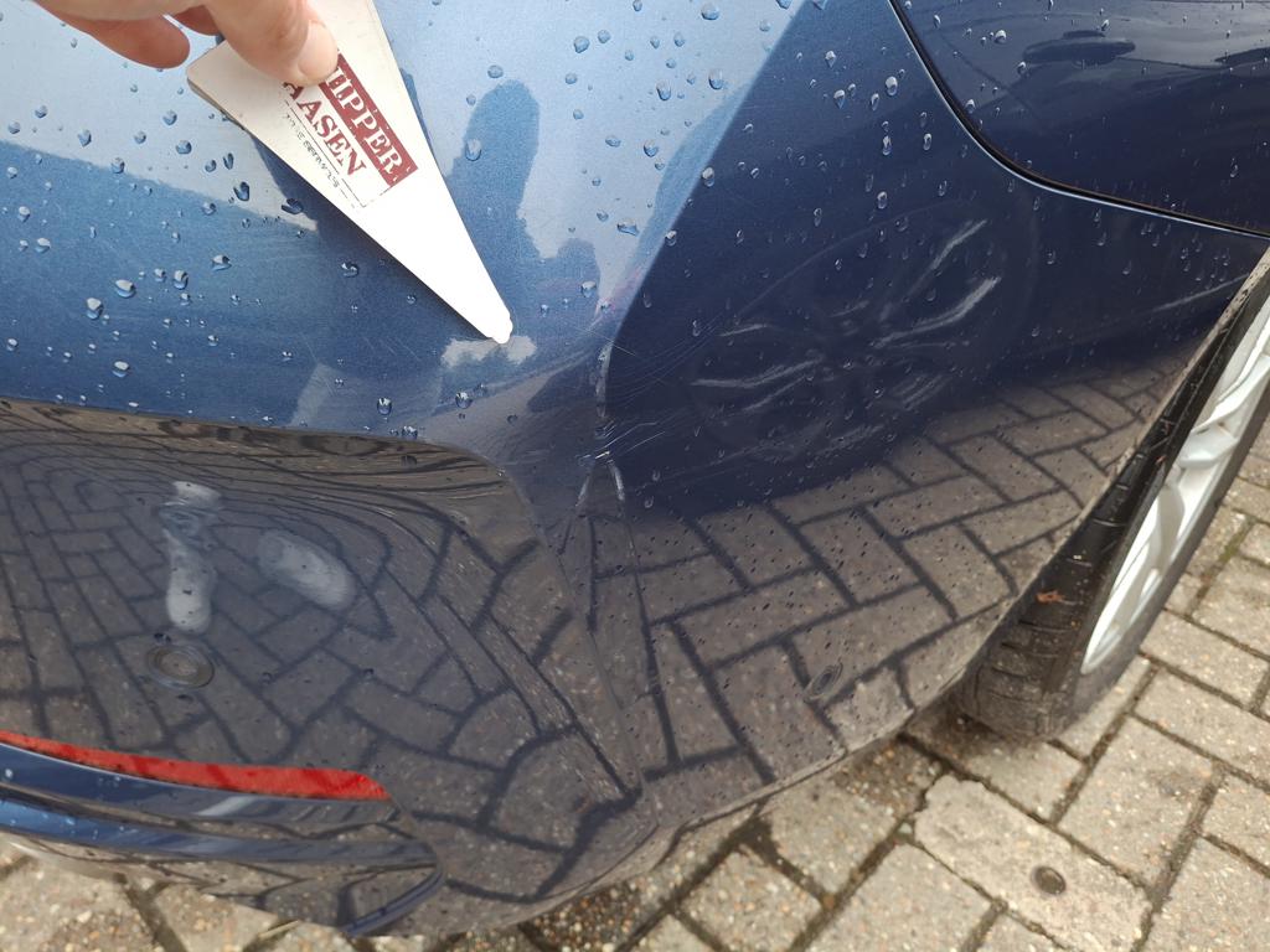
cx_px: 635
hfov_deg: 69.4
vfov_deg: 54.9
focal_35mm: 25
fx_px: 917
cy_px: 476
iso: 50
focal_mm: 4.69
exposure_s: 1/100
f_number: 1.8
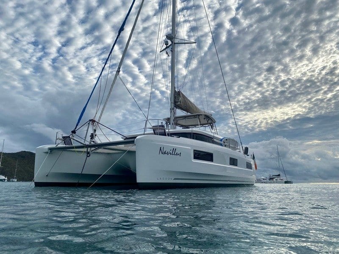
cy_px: 127
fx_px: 255
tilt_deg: +13.5
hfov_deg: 67.3
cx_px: 170
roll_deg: -0.9
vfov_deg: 53.1
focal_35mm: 26
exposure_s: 1/3300
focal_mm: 4.25
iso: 32
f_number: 1.8
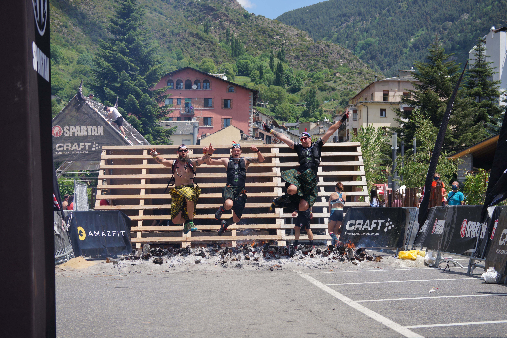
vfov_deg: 19.5
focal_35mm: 70
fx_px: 986
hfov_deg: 28.8
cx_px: 254
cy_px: 169
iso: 100
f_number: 8
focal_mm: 70
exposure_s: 1/250
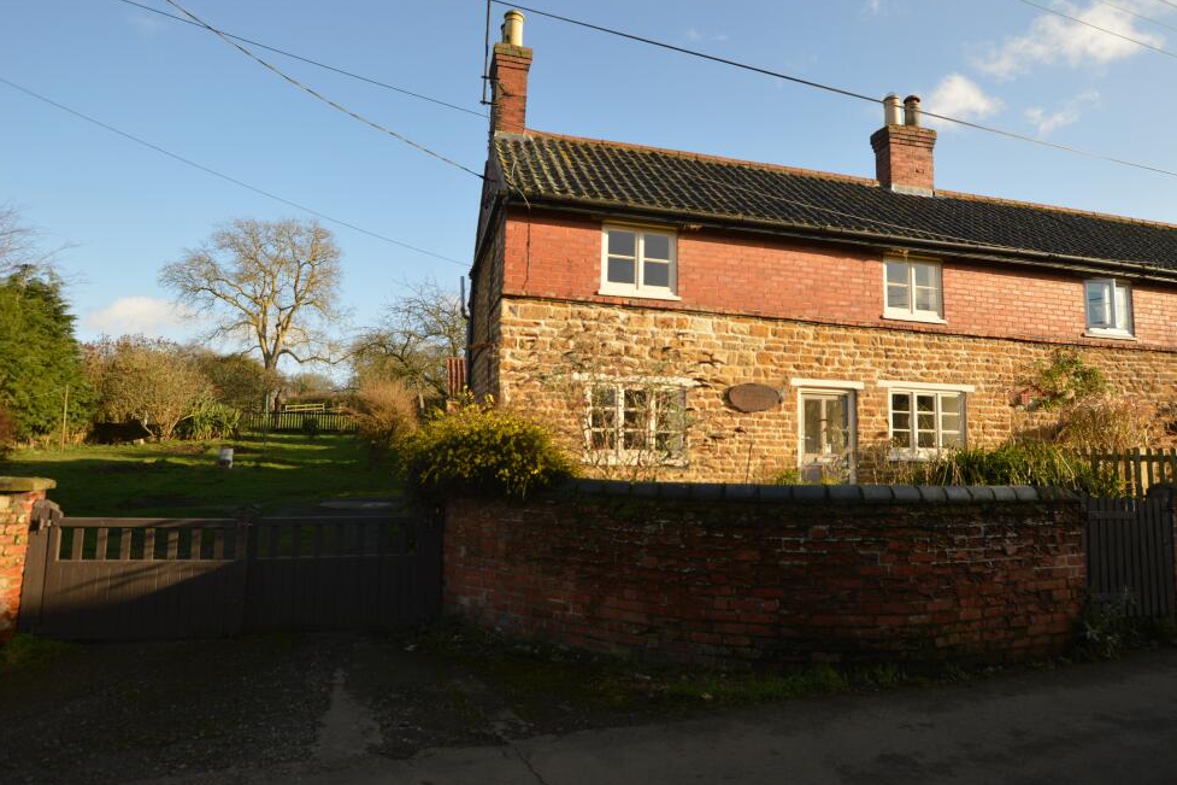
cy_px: 378
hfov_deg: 78.6
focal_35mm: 22
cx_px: 610
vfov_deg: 57.2
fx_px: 719
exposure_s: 1/160
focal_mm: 14
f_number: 6.3
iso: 100
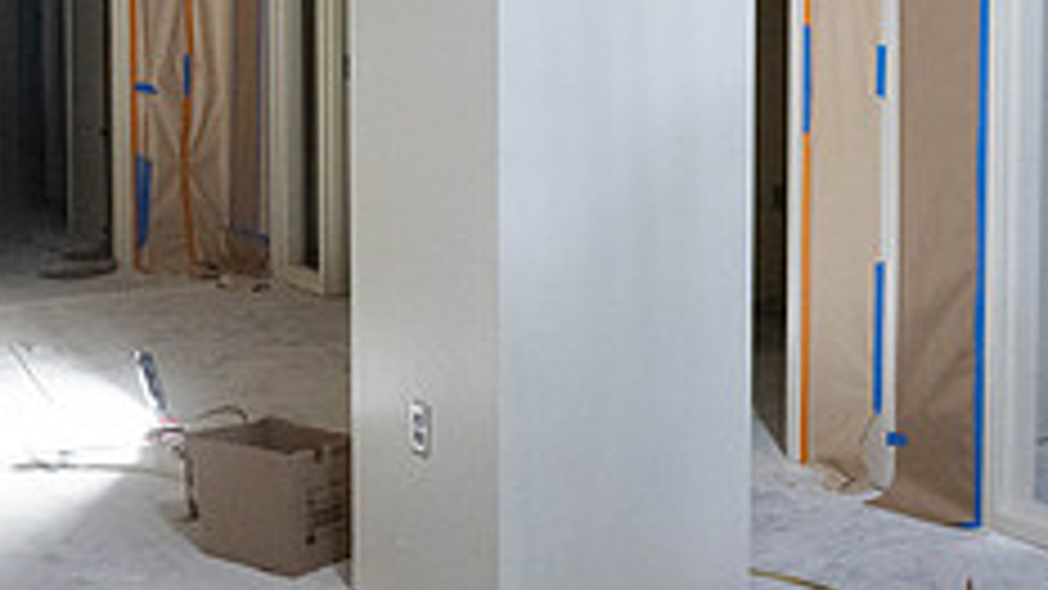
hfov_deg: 32.8
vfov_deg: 18.5
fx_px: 1778
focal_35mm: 64
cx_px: 507
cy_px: 61
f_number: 4
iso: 2000
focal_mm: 24
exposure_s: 1/250
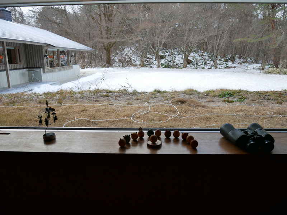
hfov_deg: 67.3
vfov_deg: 53.1
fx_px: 216
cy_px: 108
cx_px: 144
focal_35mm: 26
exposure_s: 1/125
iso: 200
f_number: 4
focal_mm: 13
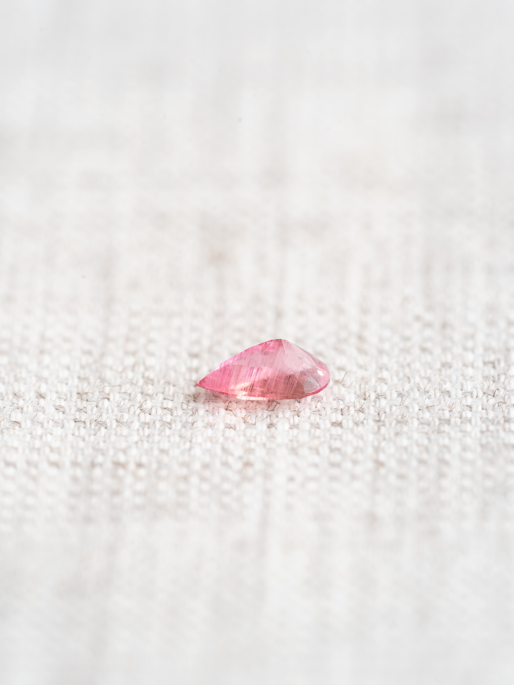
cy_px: 367
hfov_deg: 15.1
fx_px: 1940
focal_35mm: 98
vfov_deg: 20.0
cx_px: 258
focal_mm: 90
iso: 100
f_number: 8
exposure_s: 1/2.5
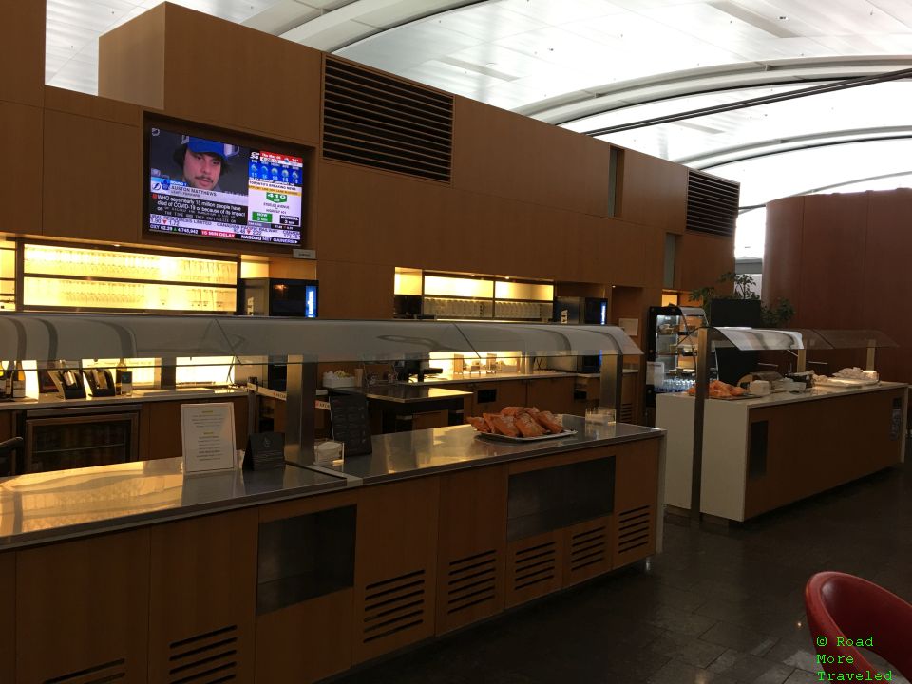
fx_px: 764
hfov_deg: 61.7
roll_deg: -2.7
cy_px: 342
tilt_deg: -1.6
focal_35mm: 29
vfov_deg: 48.2
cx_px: 456
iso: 32
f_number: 2.2
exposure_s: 1/15
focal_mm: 4.15
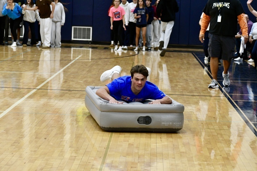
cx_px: 128
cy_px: 86
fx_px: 906
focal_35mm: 127
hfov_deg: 16.1
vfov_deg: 10.8
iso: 3200
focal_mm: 85
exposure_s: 1/200
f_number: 7.1
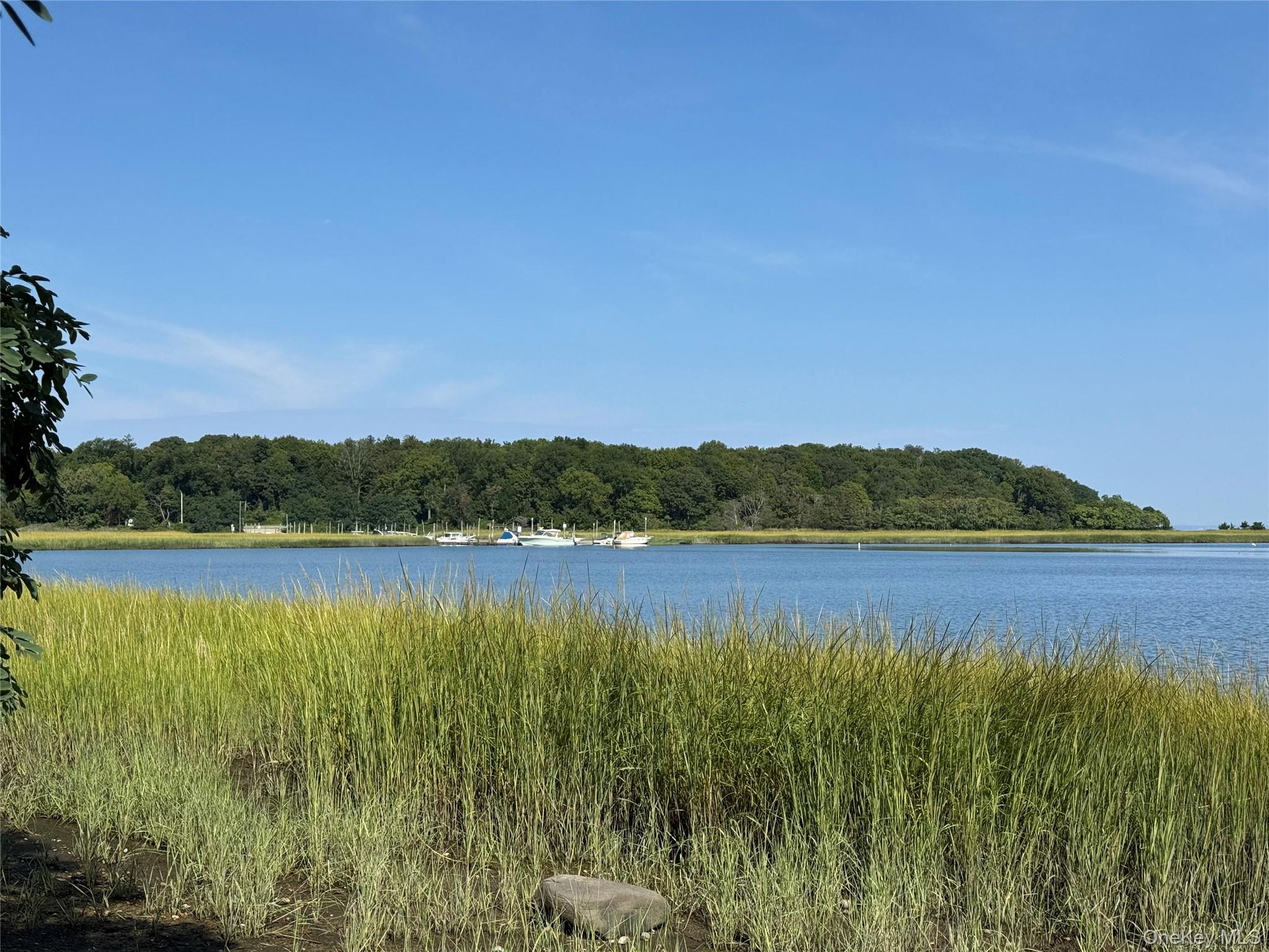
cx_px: 634
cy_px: 476
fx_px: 1760
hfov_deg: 39.7
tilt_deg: +0.7
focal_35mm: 48
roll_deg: -0.2
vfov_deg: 30.3
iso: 64
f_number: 1.78
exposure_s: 1/6410
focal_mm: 6.76
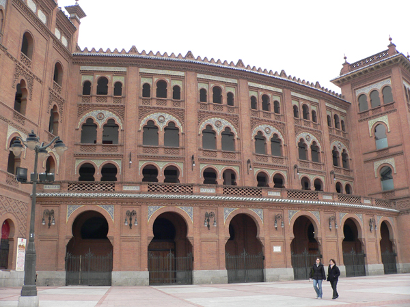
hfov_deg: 52.6
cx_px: 205
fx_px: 415
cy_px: 154
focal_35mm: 35
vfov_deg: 40.7
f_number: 4
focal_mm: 4.6
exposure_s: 1/160
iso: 100
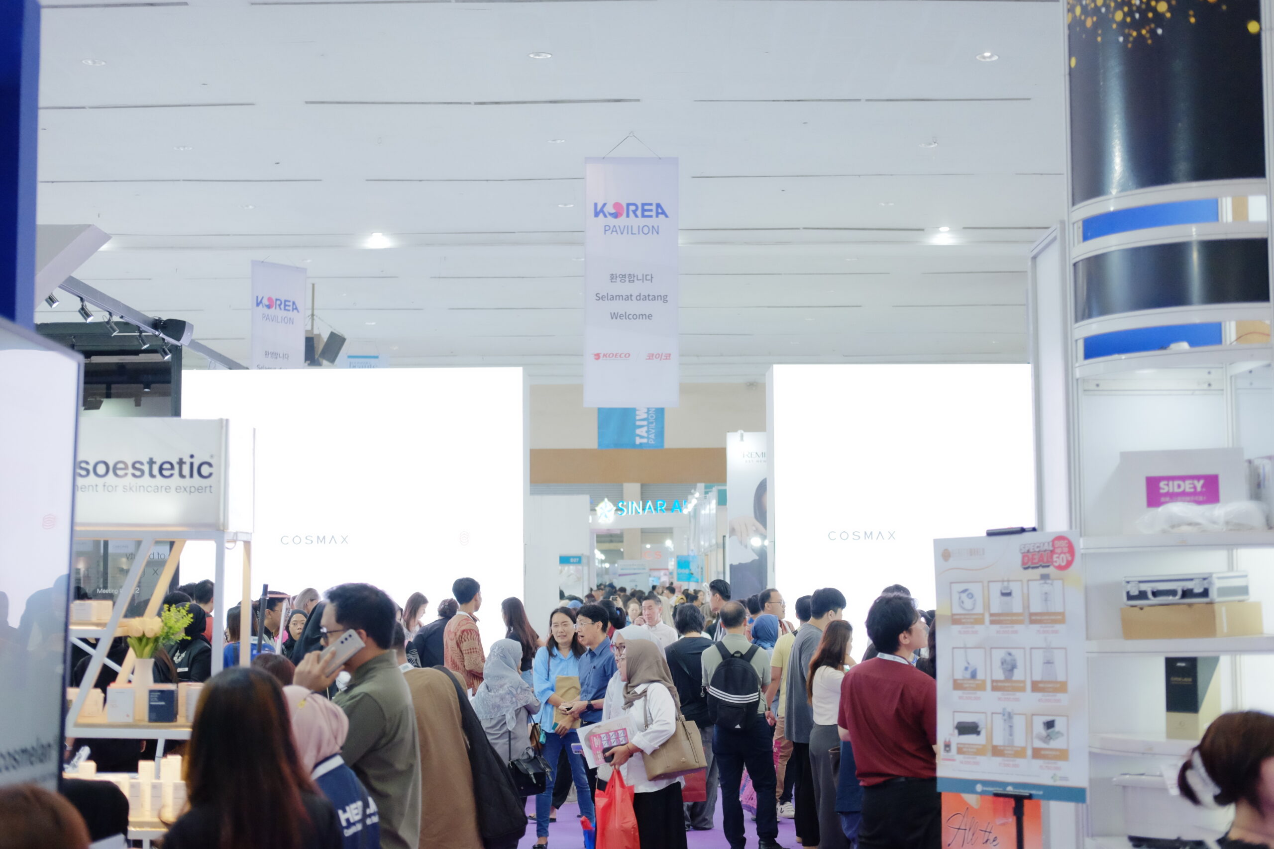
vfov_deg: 25.5
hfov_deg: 37.5
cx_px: 637
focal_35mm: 53
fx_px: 1876
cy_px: 424
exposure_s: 1/500
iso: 3200
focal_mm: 35
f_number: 2
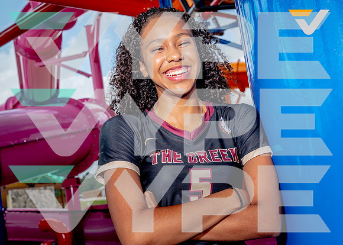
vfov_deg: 26.7
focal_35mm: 53
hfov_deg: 36.8
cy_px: 119
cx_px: 187
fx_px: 515
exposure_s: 1/125
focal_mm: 49
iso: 100
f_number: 8
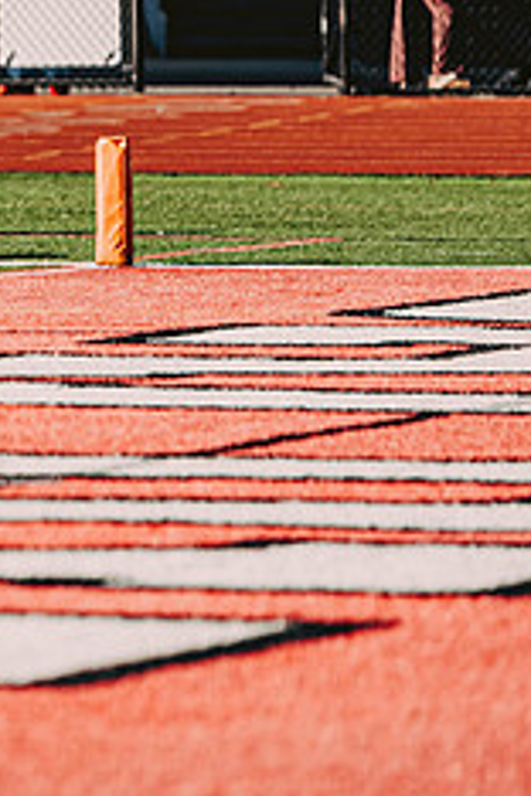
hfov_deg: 2.8
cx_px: -368
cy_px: 182
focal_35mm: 496
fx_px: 10973
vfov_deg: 4.2
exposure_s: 1/2500
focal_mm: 200
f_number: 3.2
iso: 250
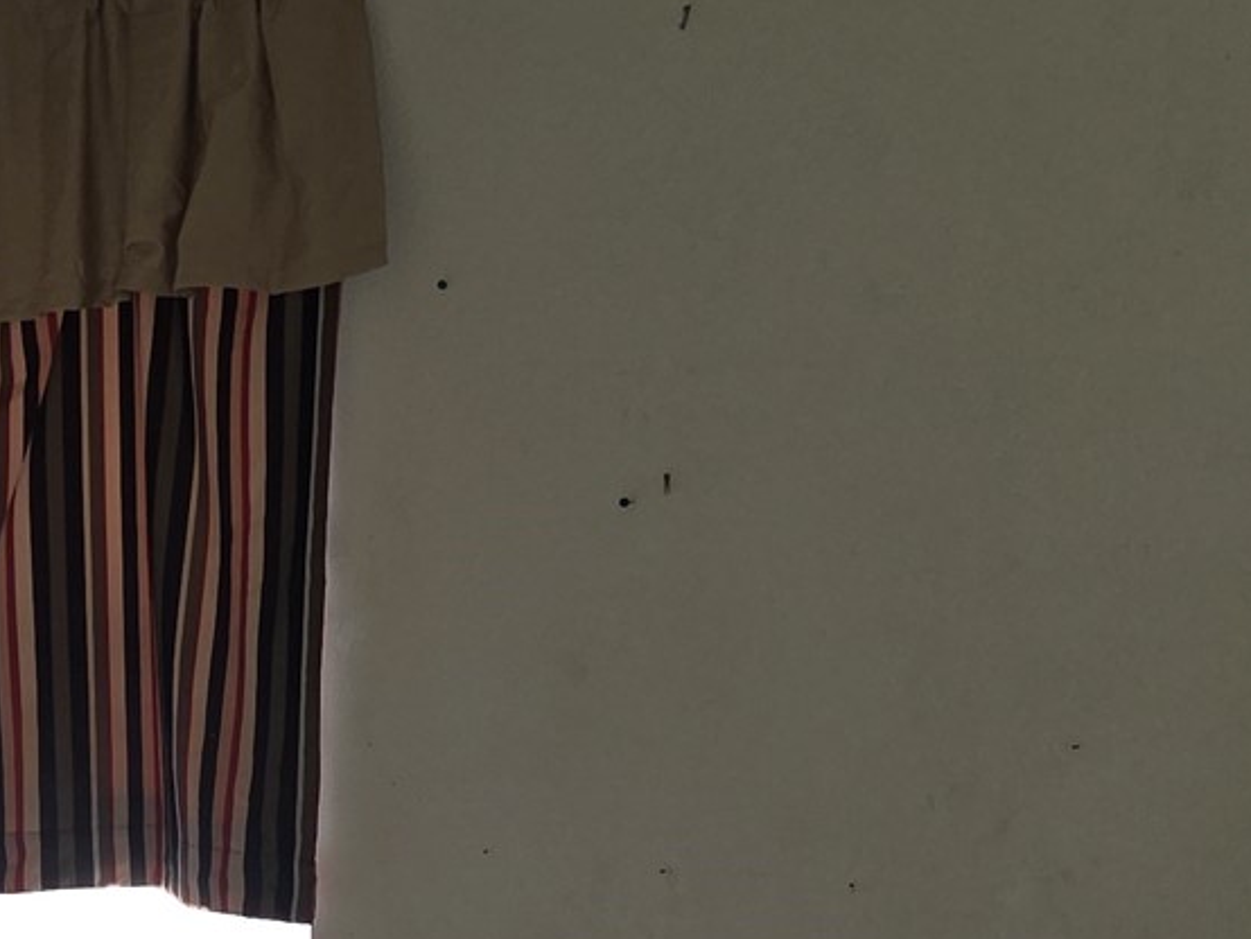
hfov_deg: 22.2
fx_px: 3073
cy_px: 968
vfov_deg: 16.9
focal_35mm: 85
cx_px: 14
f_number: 1.4
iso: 50
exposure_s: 1/30
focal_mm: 6.5
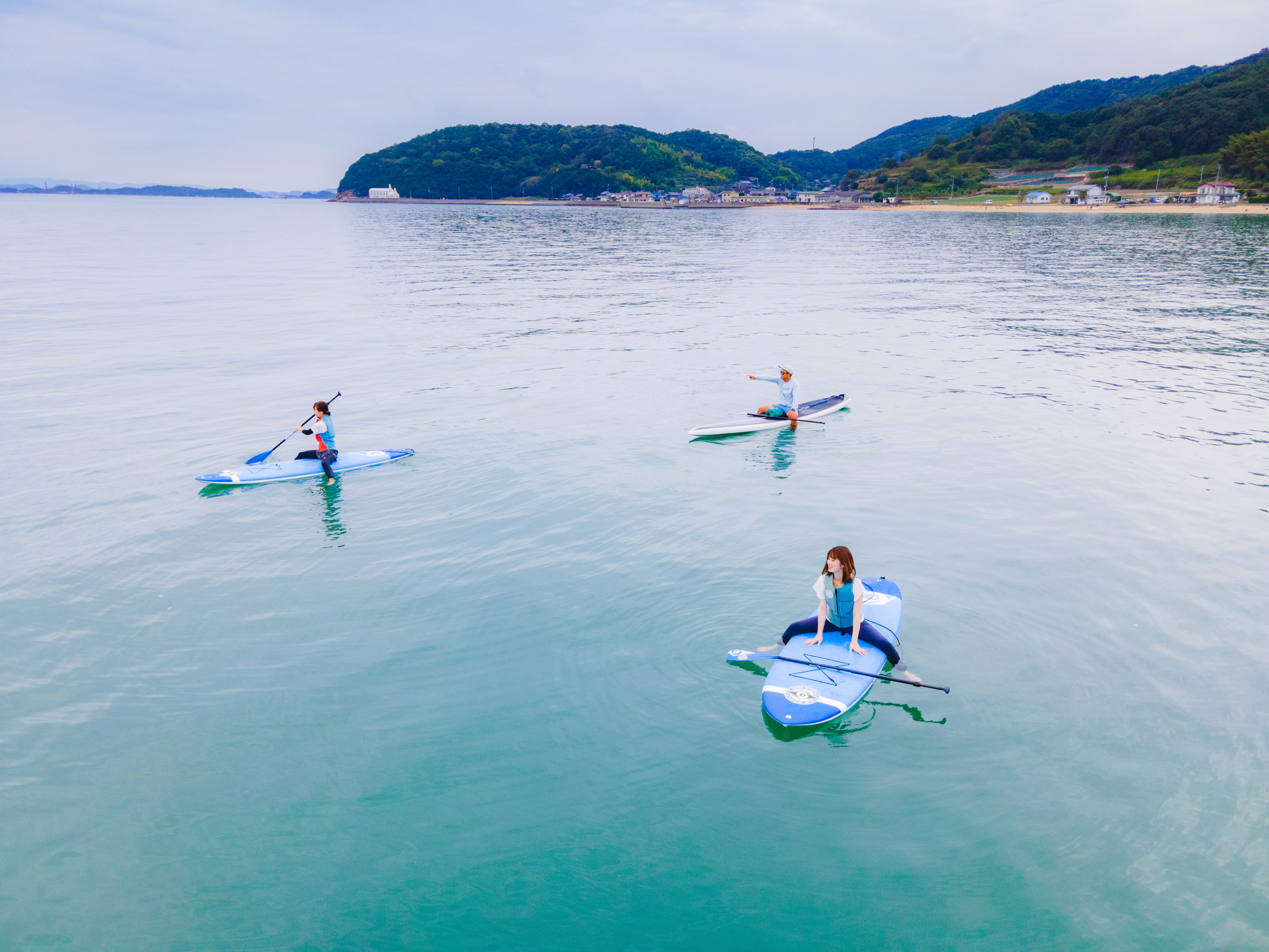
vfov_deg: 56.8
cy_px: 476
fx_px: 880
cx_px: 634
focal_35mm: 24
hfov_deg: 71.6
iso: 100
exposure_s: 1/160
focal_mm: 4.5
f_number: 2.8
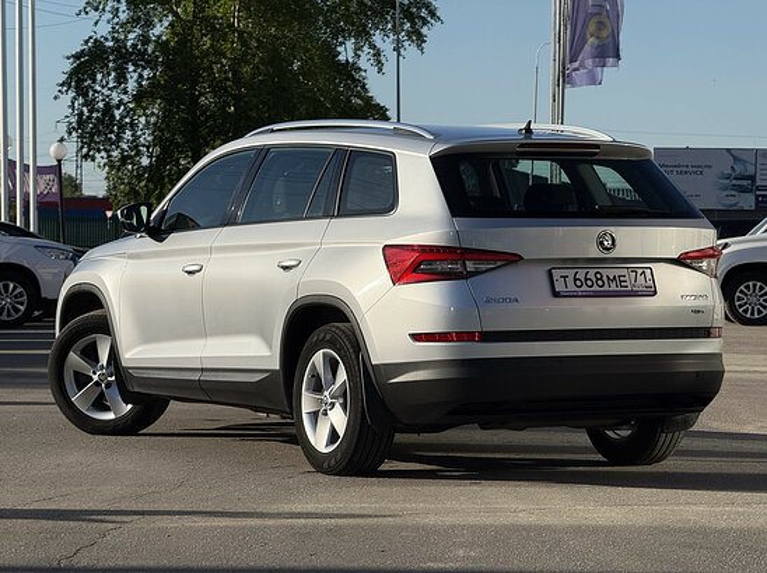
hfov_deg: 16.4
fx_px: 2657
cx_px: 384
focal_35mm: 120
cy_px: 286
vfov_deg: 12.3
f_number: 2.8
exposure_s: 1/3344
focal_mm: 15.66
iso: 40
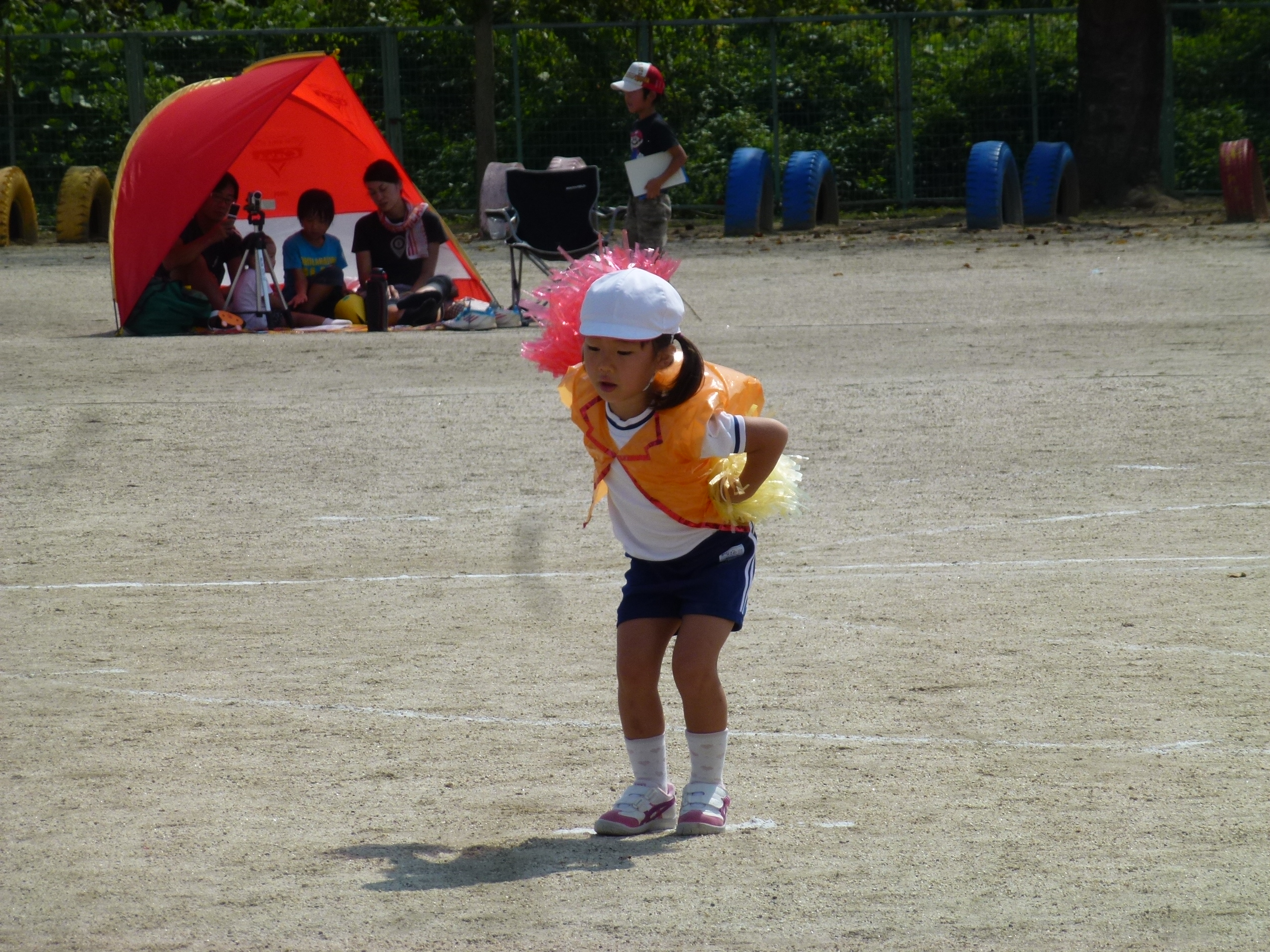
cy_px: 476
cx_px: 635
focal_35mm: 249
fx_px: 9135
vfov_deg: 6.0
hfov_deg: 8.0
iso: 100
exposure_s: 1/1000
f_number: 5.6
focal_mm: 44.5
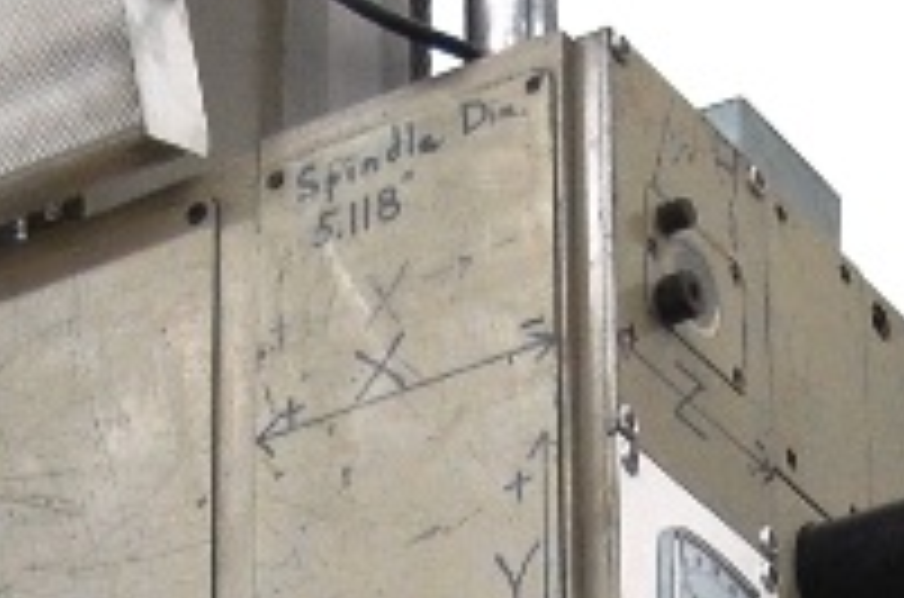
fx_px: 4985
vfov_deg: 6.6
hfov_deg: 10.3
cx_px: 238
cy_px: 1342
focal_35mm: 199
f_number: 4.2
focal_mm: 26
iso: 640
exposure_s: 1/30
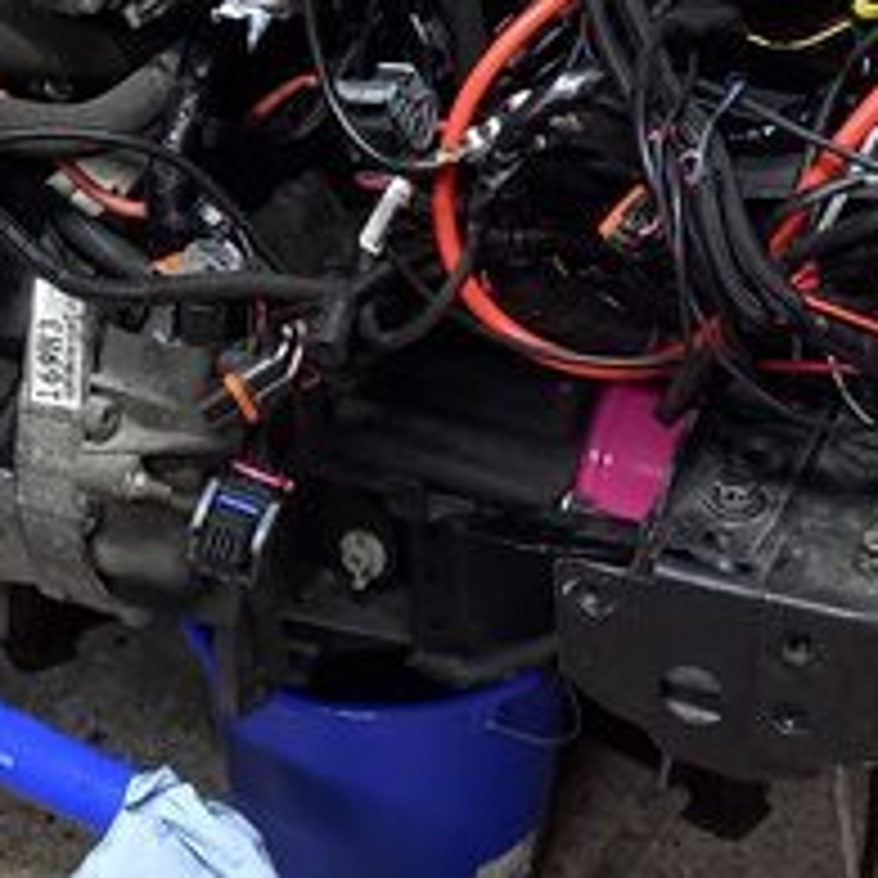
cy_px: 97
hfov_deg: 20.4
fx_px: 2439
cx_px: 356
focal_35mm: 85
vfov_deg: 20.0
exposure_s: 1/25
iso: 400
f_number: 1.8
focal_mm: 4.65
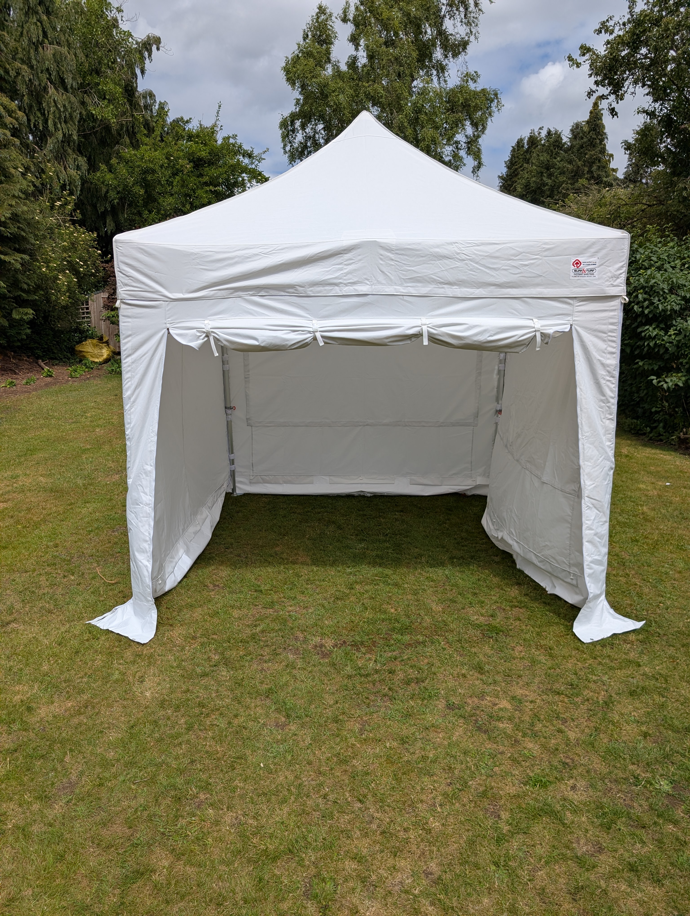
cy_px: 458
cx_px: 345
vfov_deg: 71.5
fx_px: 636
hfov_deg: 56.9
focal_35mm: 24
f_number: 1.68
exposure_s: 1/1961
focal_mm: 6.9
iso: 21
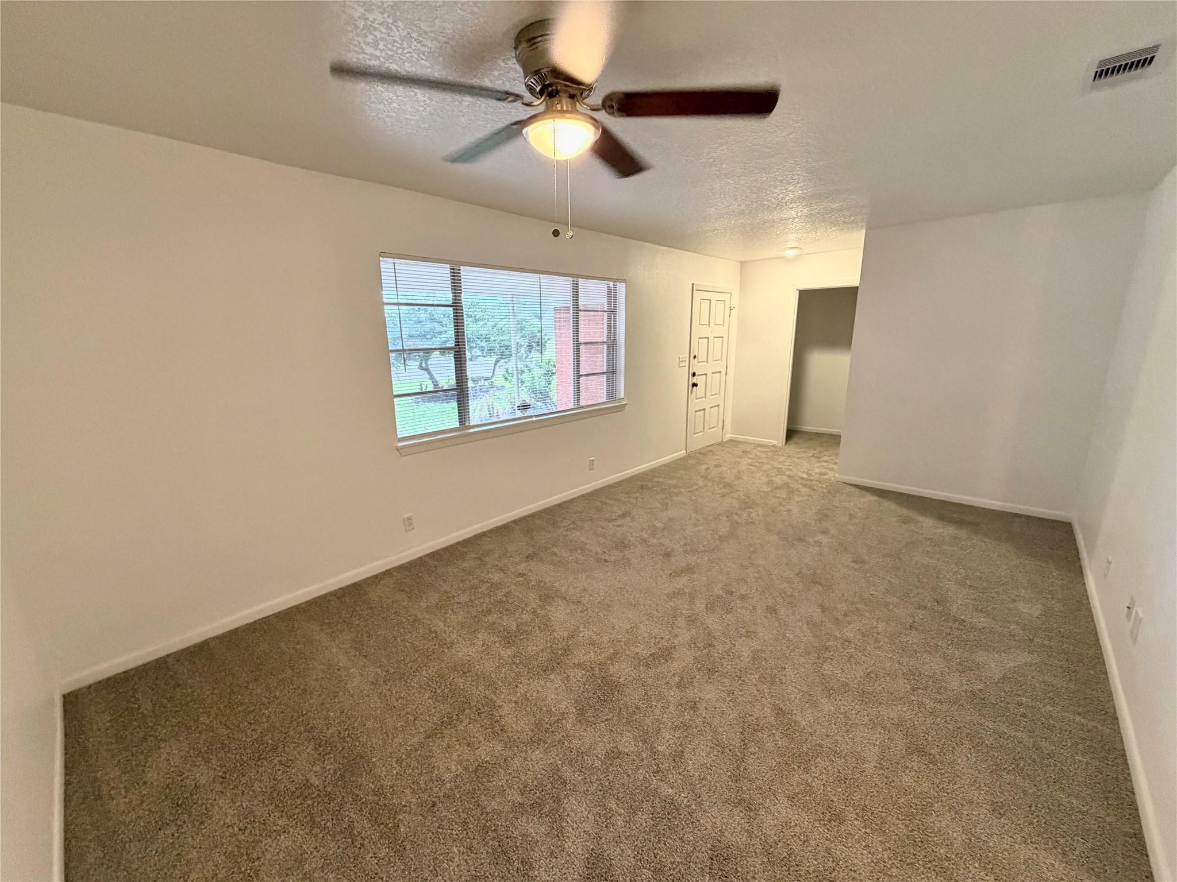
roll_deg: +1.1
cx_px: 588
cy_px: 441
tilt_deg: -13.0
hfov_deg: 102.1
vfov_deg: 85.7
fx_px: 476
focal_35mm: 14
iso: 320
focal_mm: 2.22
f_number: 2.2
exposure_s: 1/60
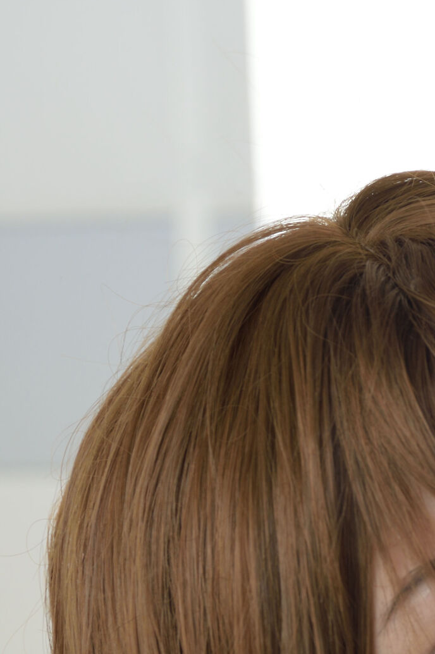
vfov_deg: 11.3
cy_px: 659
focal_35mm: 181
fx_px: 3285
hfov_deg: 7.5
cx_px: 474
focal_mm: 52
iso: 100
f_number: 6.3
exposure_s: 1/160
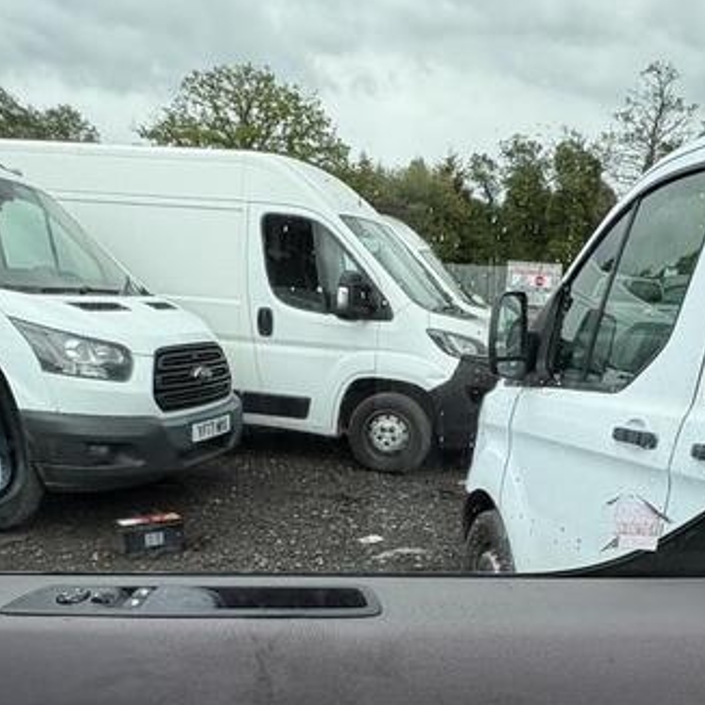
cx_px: 443
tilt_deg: -16.0
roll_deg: +0.4
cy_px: 571
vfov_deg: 45.8
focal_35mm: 34
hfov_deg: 48.0
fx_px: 783
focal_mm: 2.22
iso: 40
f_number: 2.2
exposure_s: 1/501
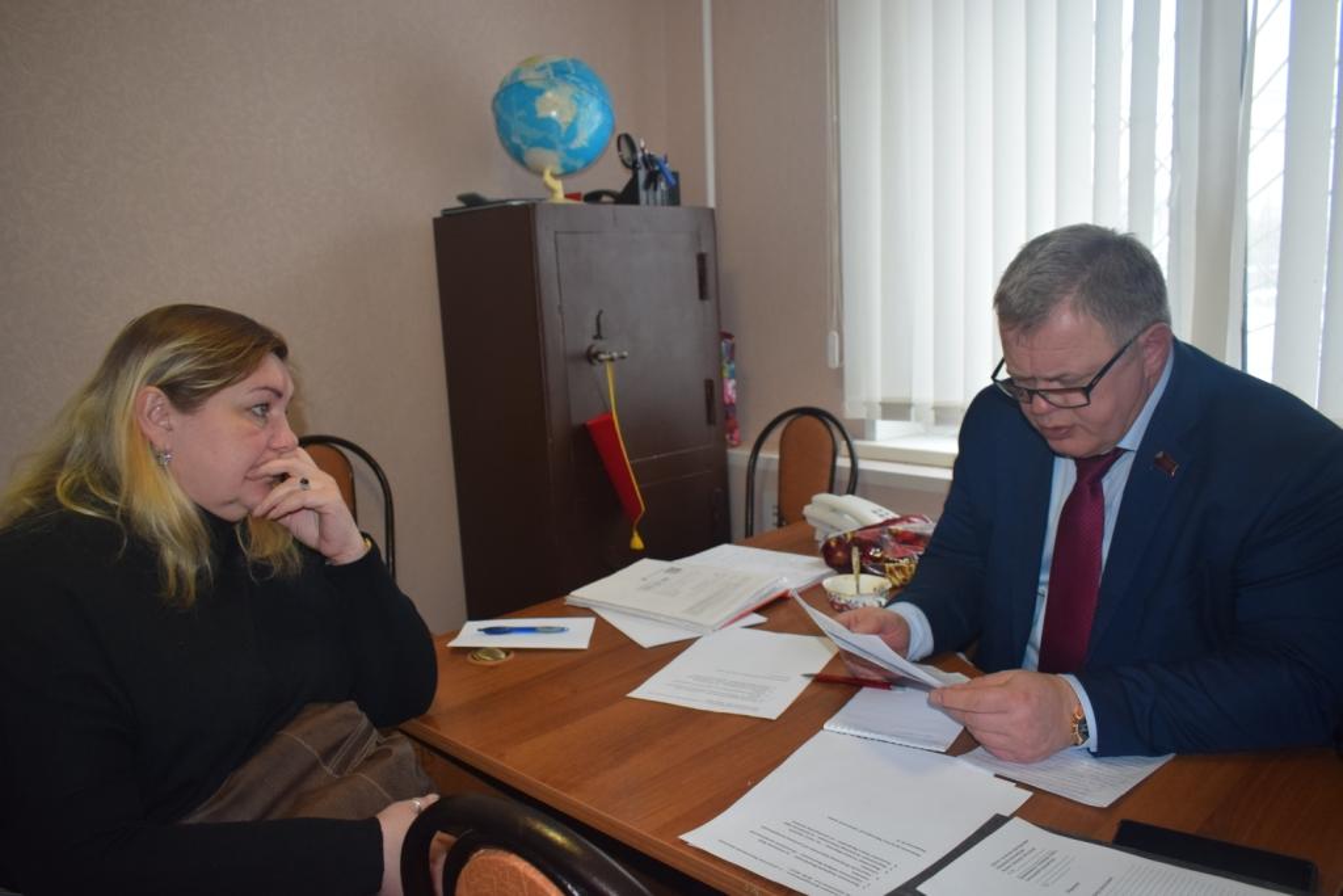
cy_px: 448
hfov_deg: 67.4
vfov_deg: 47.9
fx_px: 1007
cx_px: 672
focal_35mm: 27
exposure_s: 1/200
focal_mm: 18
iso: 800
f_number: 4.5
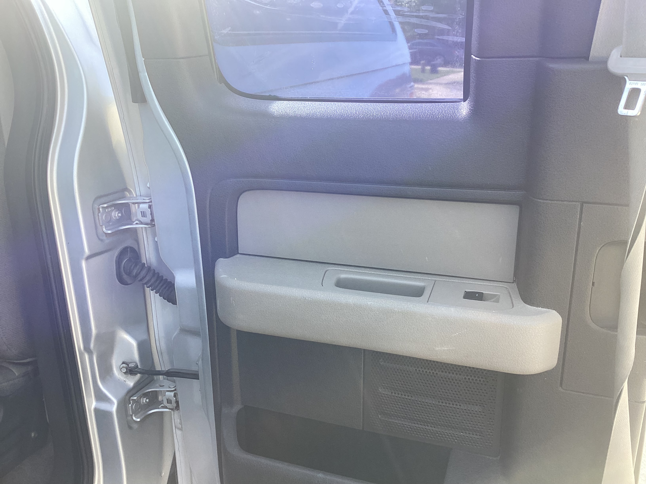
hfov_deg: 58.4
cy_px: 242
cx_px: 323
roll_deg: +2.5
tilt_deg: -18.8
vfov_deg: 45.4
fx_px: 579
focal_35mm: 31
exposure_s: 1/181
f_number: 2.4
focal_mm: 3.3
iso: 25
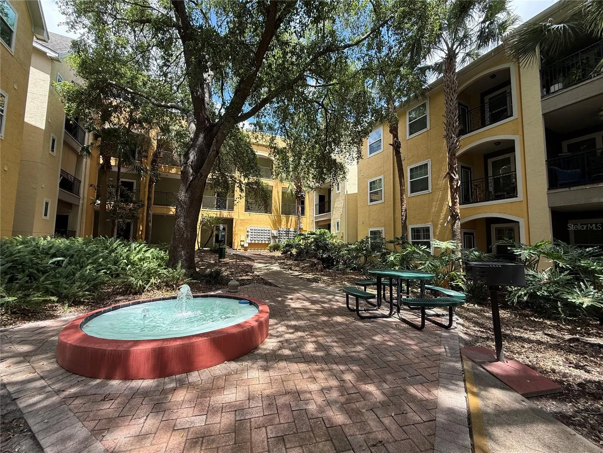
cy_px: 226
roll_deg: +0.5
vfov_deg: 85.7
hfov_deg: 102.1
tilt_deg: +6.2
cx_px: 302
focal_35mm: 14
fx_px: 244
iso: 64
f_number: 2.2
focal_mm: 2.22
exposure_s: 1/494
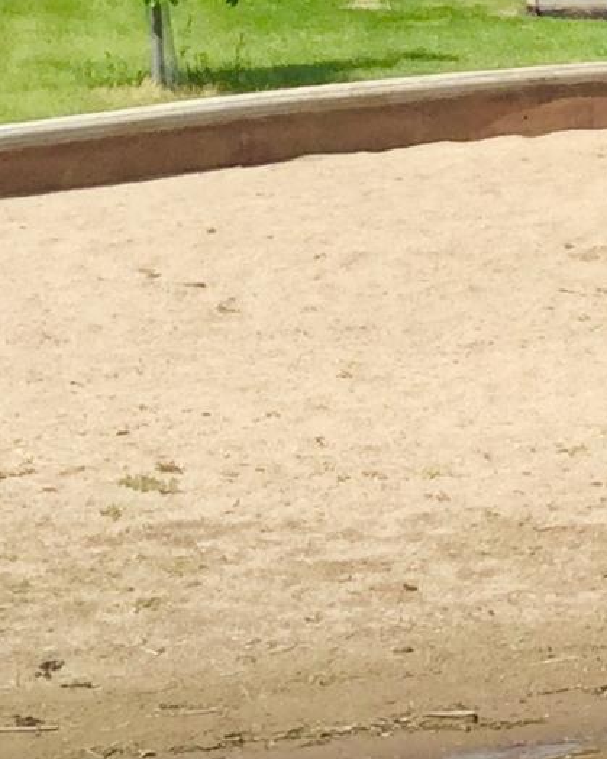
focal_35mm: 162
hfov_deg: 8.5
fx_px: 3639
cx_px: 1605
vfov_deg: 11.8
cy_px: 98
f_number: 2.2
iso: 32
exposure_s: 1/1883
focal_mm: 4.15
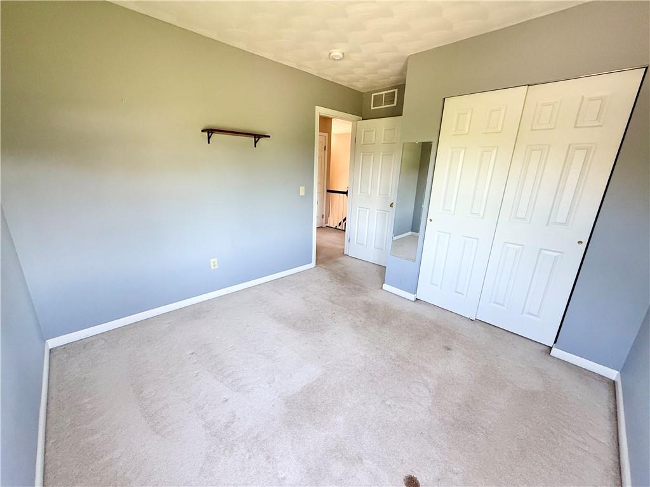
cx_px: 325
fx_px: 263
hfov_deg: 102.1
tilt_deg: -15.8
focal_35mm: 14
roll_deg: -2.6
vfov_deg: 85.7
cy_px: 244
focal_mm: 2.22
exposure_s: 1/99
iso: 320
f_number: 2.2
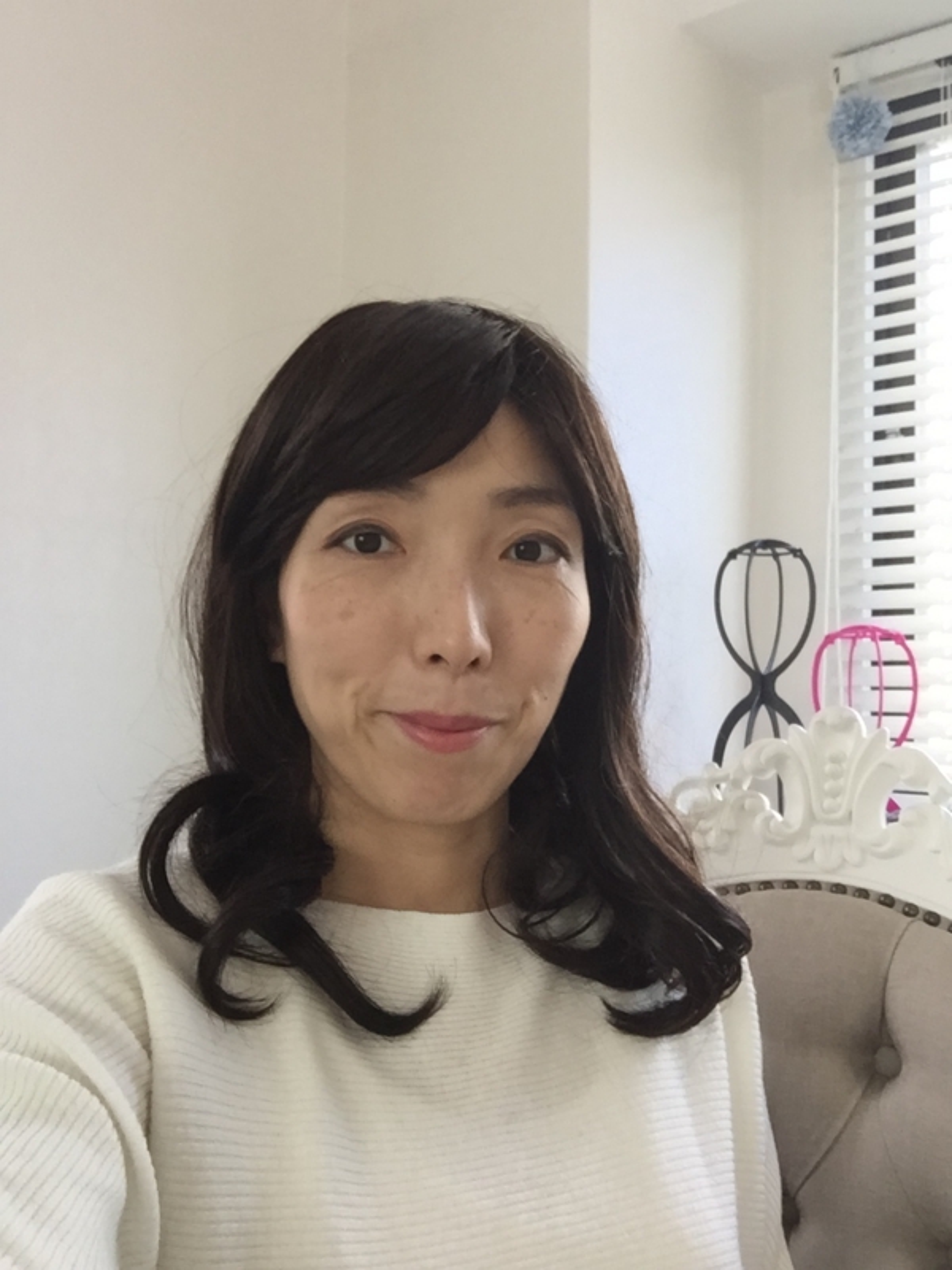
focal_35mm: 31
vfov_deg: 58.4
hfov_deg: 45.4
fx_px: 1137
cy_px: 635
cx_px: 476
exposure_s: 1/30
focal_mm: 2.65
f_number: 2.2
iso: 50
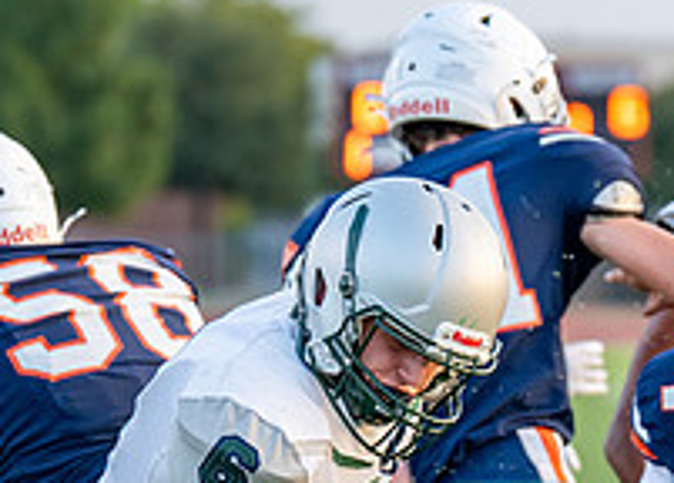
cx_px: 468
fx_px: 7435
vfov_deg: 3.7
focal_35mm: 388
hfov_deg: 5.2
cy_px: 667
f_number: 2.8
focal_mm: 107
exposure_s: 1/1000
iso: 640
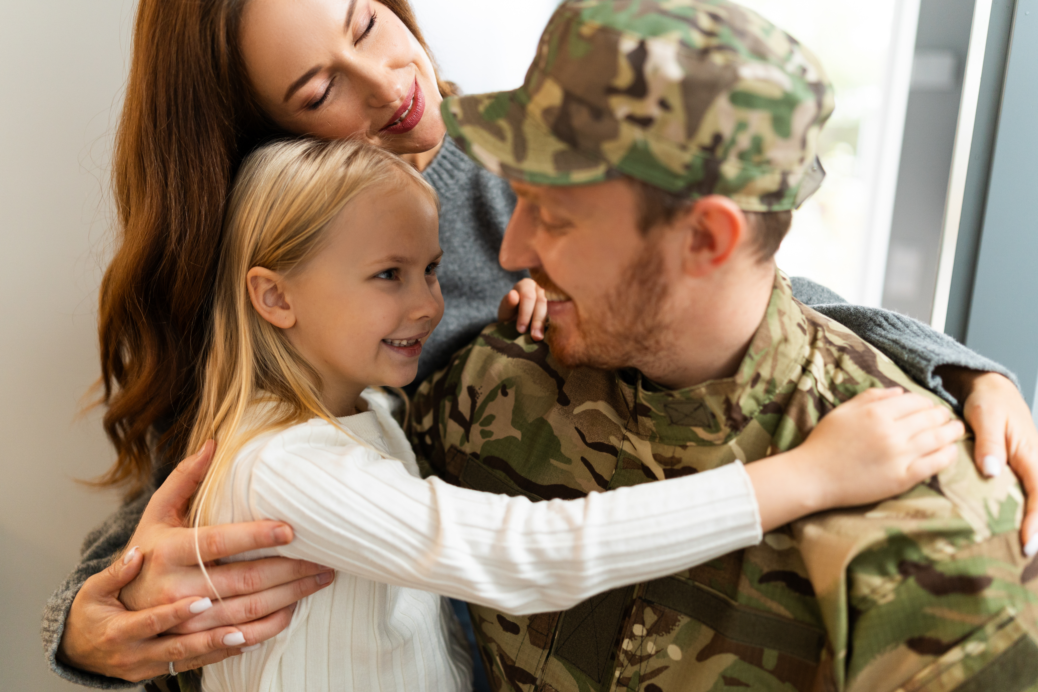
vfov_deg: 37.9
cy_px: 346
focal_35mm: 35
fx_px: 1009
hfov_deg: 54.4
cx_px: 519
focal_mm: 35
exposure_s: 1/80
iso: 640
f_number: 1.6
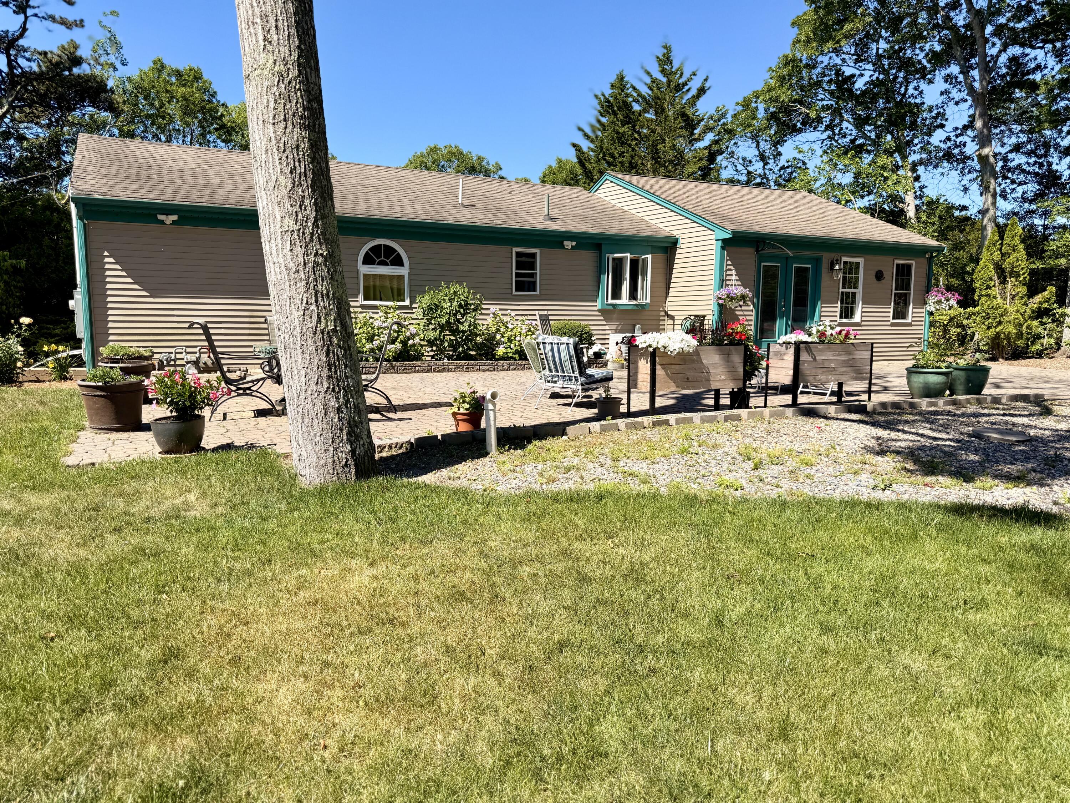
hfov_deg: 71.6
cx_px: 535
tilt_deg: -6.5
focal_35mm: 24
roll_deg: -0.2
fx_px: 742
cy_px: 402
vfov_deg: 56.8
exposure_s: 1/3279
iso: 80
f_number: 1.78
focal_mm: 6.76
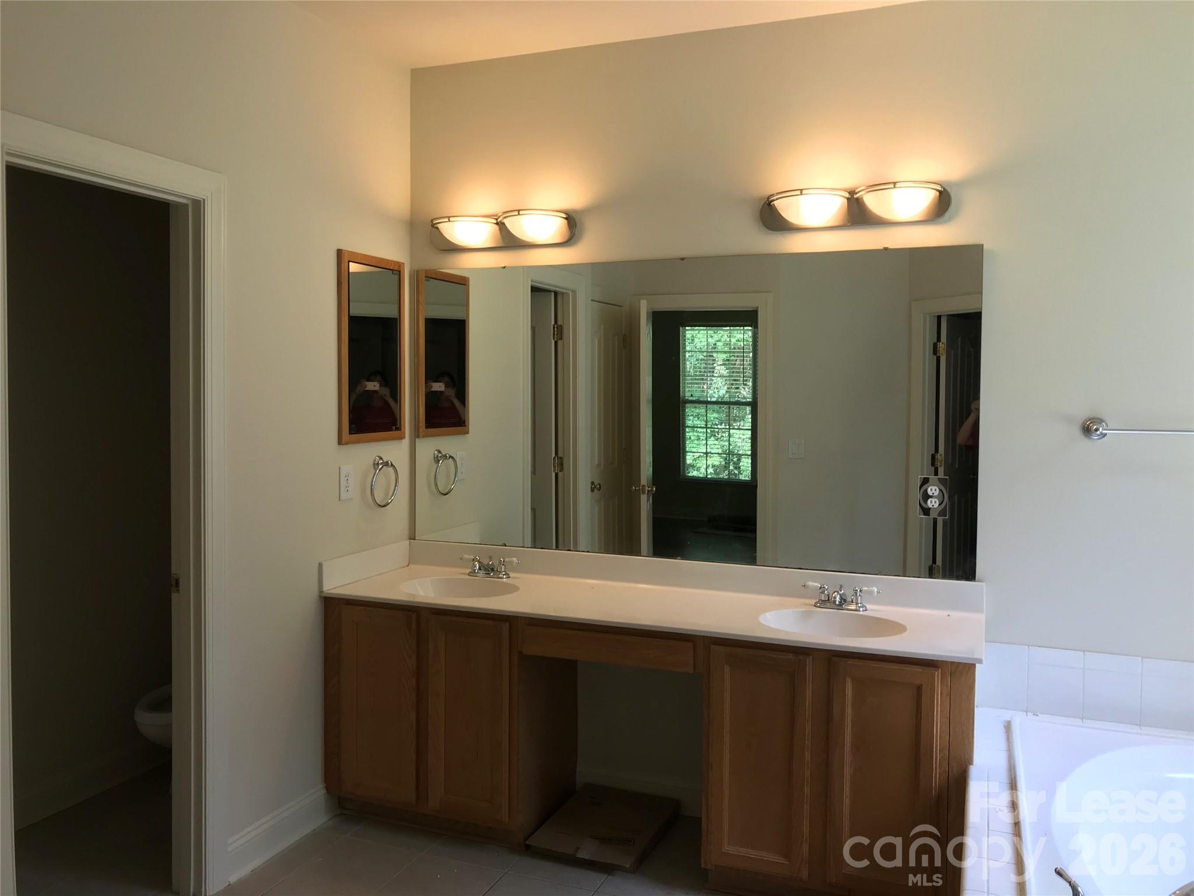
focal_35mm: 28
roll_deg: -0.5
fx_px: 966
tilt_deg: -2.9
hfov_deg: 63.4
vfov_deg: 49.7
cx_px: 597
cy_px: 448
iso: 25
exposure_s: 1/40
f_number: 1.8
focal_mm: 3.99
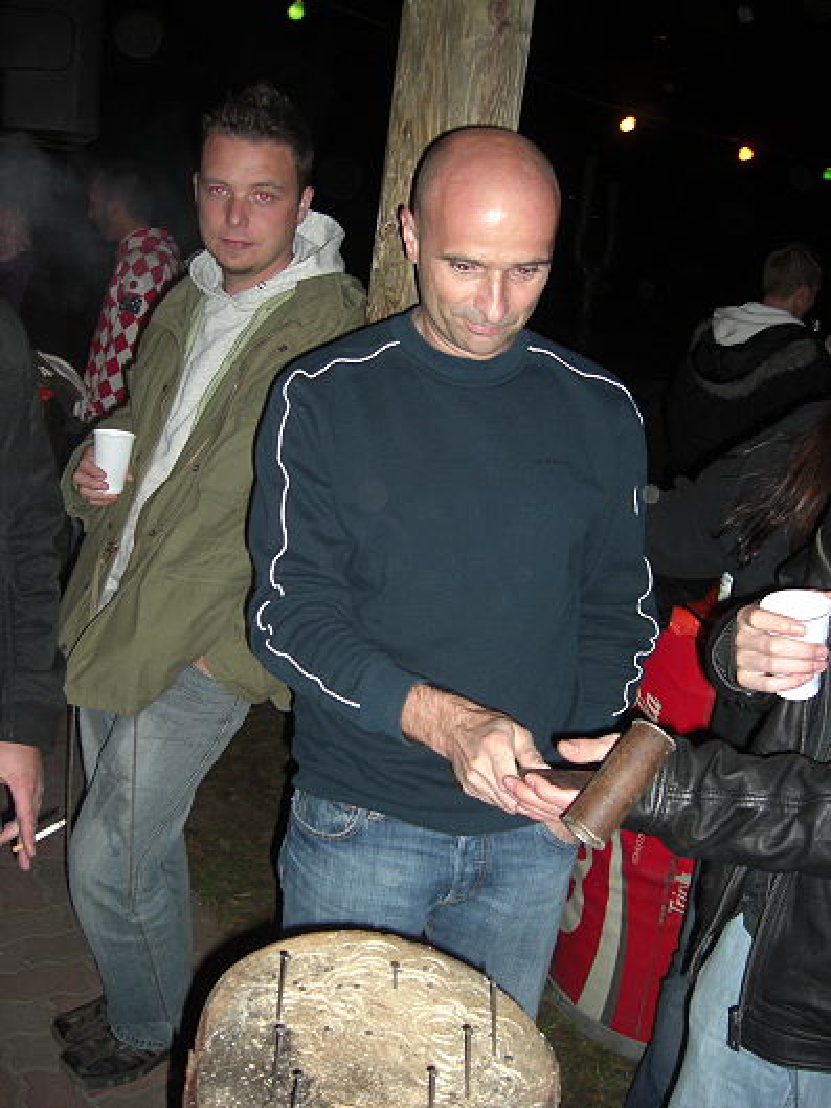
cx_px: 416
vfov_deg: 49.0
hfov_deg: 37.7
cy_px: 554
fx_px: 1216
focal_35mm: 38
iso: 200
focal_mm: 7.9
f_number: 2.8
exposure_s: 1/60
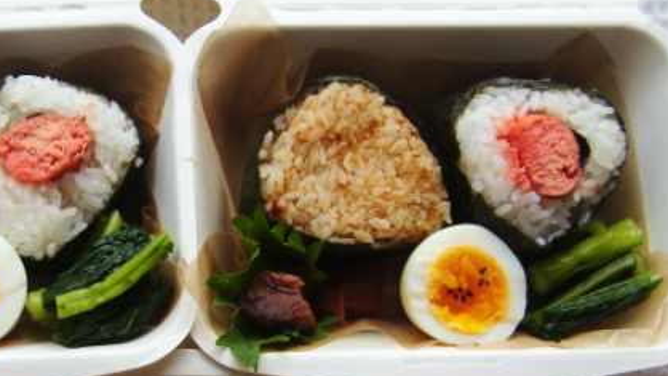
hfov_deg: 37.2
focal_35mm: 55
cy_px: 347
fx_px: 974
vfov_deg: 21.3
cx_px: 190
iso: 100
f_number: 2.7
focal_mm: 5.8
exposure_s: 1/100
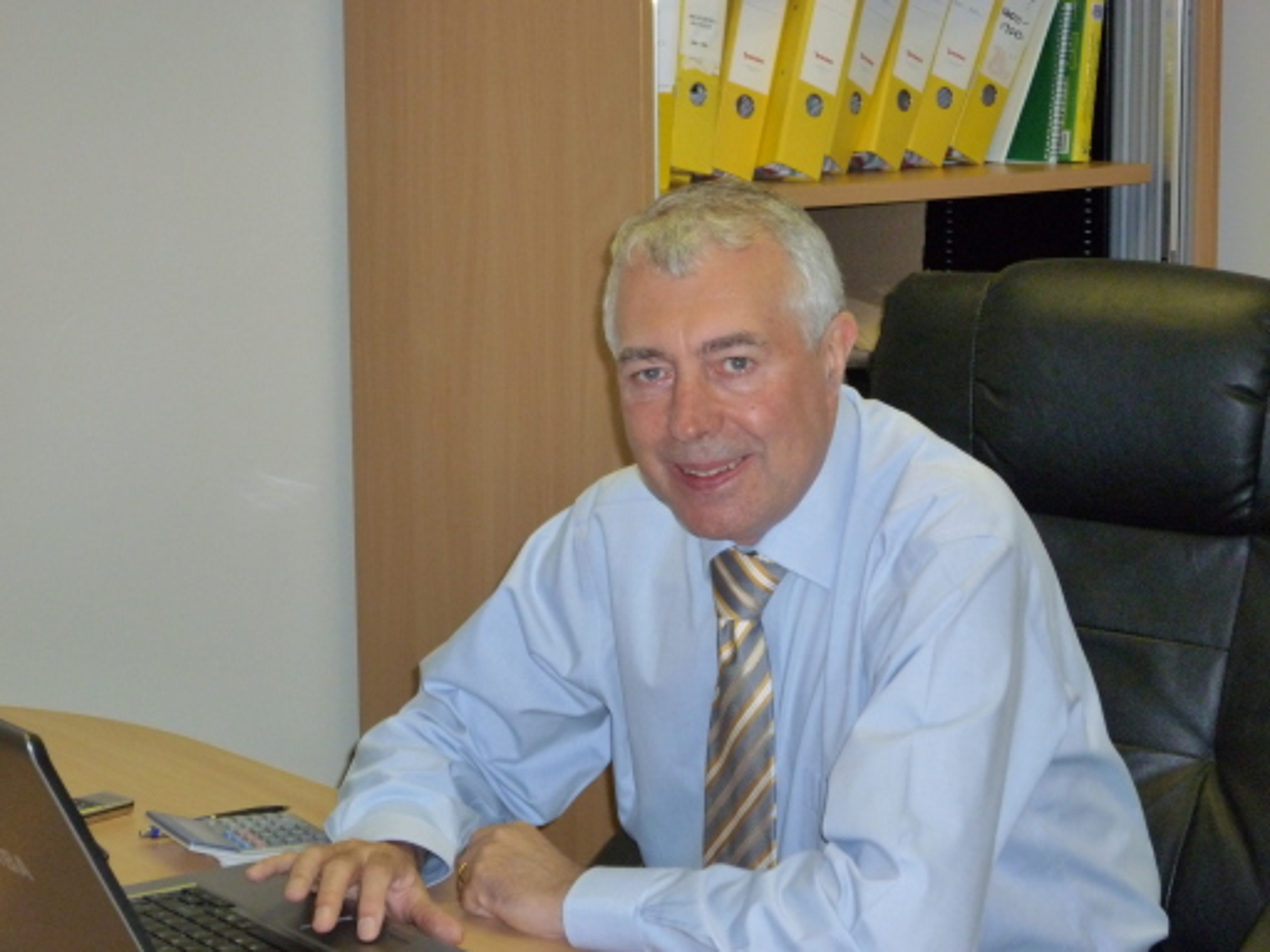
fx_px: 2825
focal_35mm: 77
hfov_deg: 25.3
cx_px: 635
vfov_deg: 19.1
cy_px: 476
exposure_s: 1/80
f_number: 5.6
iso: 500
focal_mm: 13.6
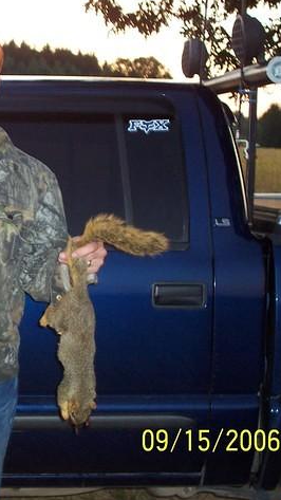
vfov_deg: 25.3
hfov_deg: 14.1
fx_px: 1113
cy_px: 251
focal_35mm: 84
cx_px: -21
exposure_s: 1/60
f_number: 3.4
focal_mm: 8.6
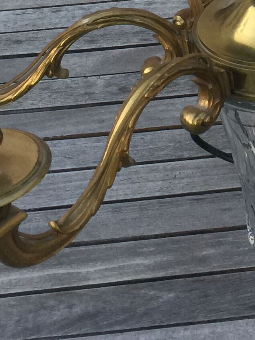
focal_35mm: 112
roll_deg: +1.7
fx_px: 1100
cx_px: 296
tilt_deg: -20.1
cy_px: -119
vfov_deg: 16.5
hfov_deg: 12.9
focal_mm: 4.15
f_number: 2.2
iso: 32
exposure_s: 1/33
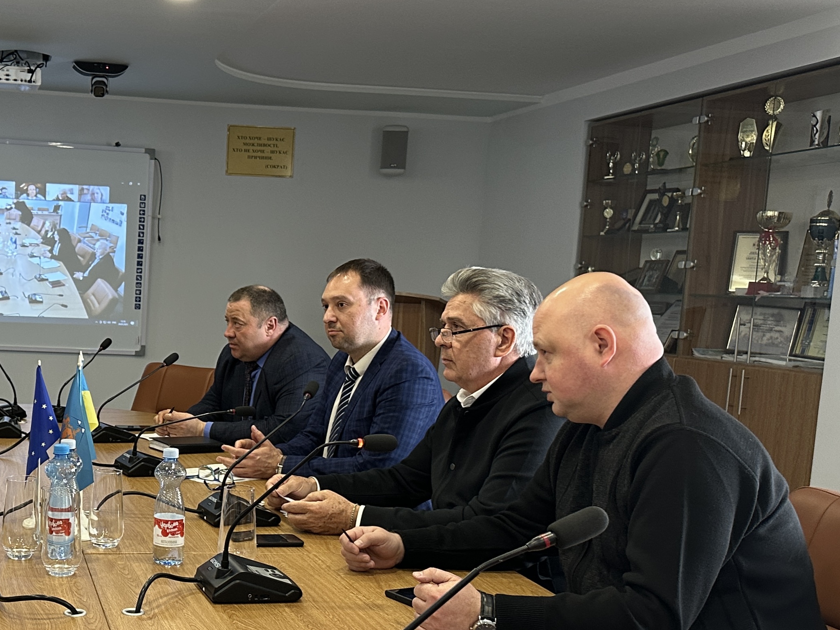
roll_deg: -5.6
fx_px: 1044
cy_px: 416
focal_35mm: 43
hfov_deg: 41.5
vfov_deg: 33.3
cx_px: 143
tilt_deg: -6.6
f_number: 1.78
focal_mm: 6.86
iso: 250
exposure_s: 1/60
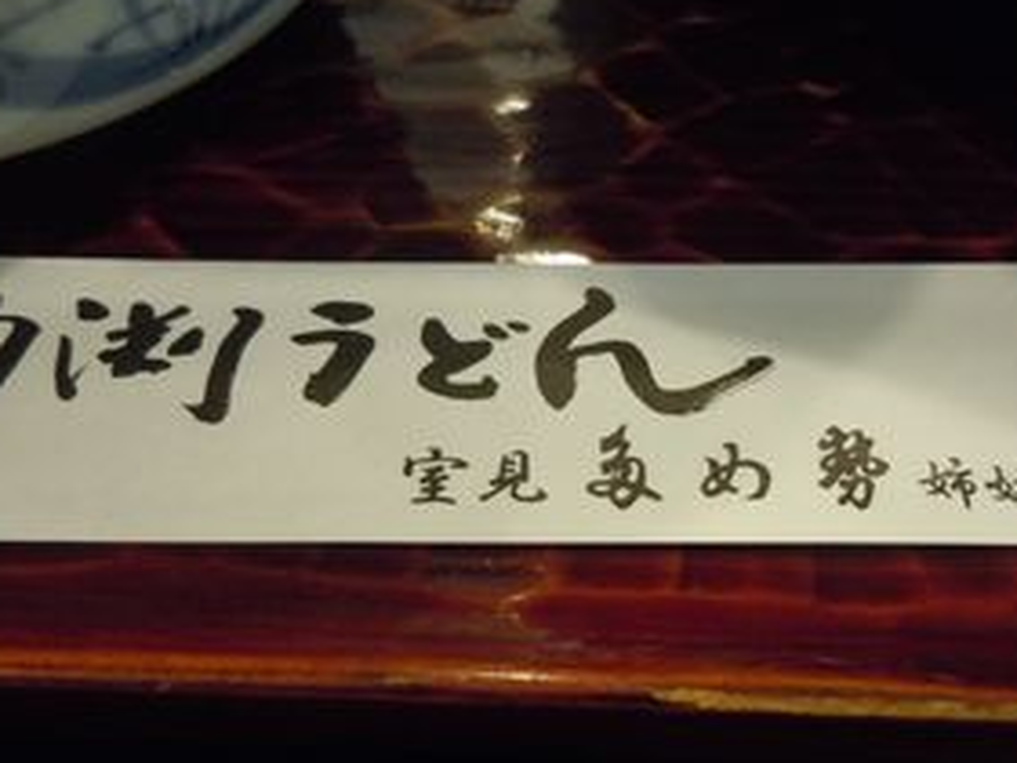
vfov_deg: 35.9
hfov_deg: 46.8
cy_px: 418
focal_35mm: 40
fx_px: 1175
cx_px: 519
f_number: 3.7
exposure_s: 1/10
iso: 400
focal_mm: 5
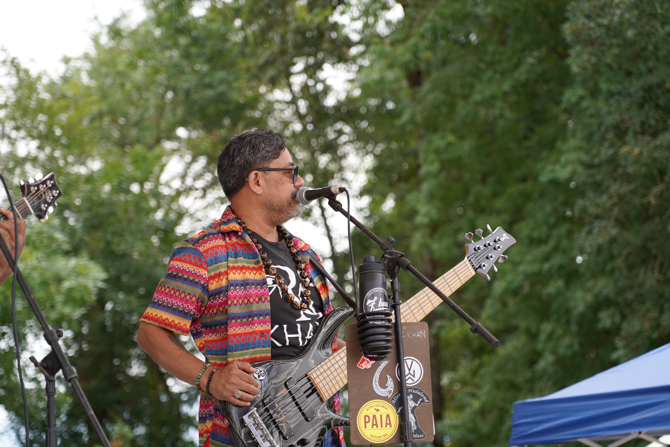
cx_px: 335
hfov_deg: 19.5
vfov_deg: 13.0
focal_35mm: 105
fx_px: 1954
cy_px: 224
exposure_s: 1/160
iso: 100
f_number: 4
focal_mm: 105
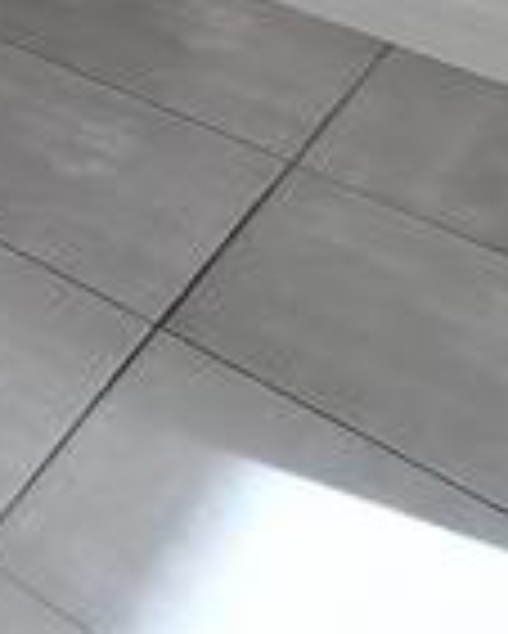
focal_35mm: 72
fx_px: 1352
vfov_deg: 18.9
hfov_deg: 12.9
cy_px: -567
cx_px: -854
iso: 40
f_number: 2.2
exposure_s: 1/105
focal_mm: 1.74
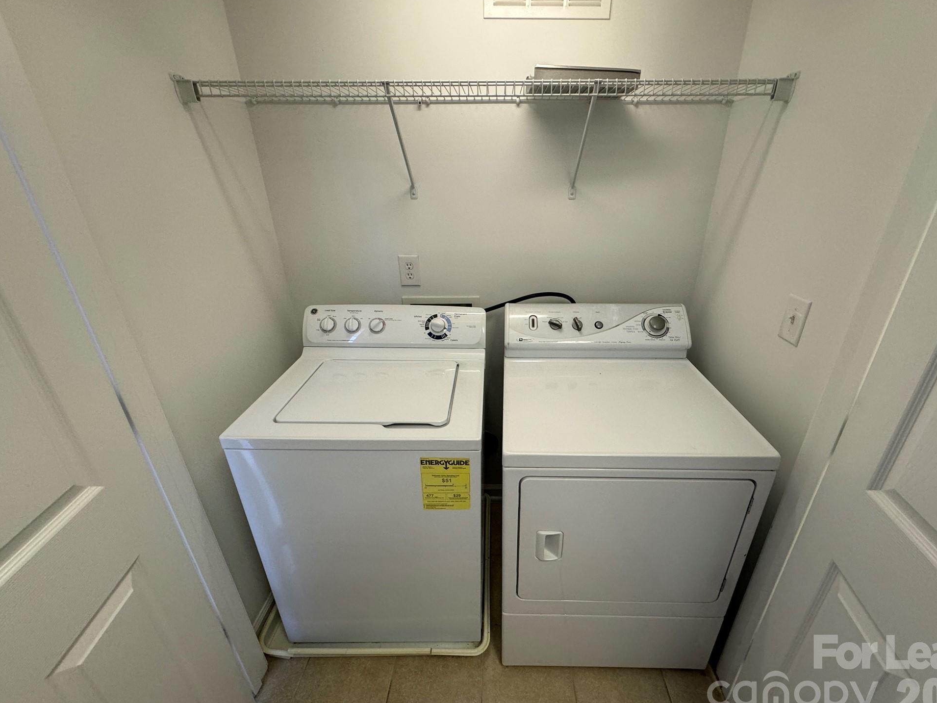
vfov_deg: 81.8
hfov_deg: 98.0
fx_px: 406
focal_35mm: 15
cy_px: 354
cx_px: 500
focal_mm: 2.22
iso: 200
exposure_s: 1/120
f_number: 2.2
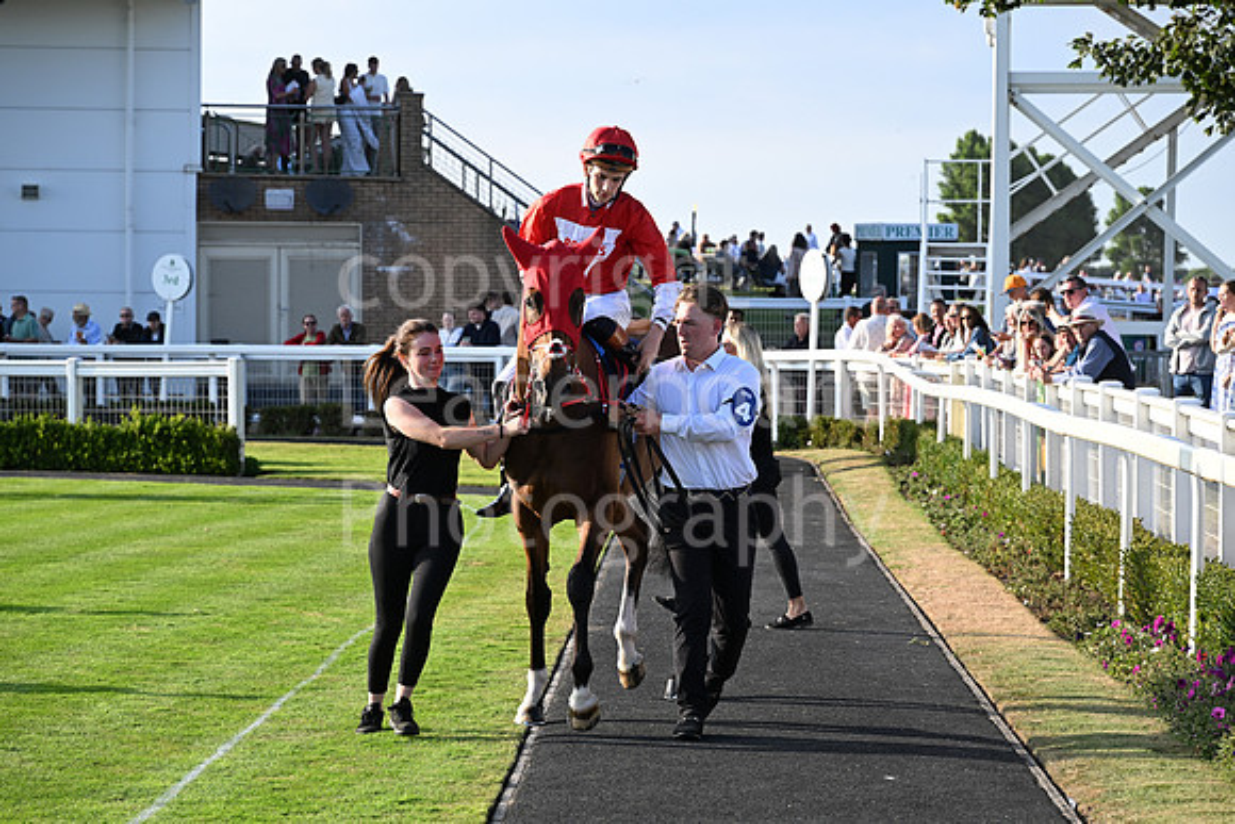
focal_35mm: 105
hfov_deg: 19.5
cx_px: 618
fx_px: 3603
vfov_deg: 13.0
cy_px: 412
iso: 500
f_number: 6.3
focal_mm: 105
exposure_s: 1/800
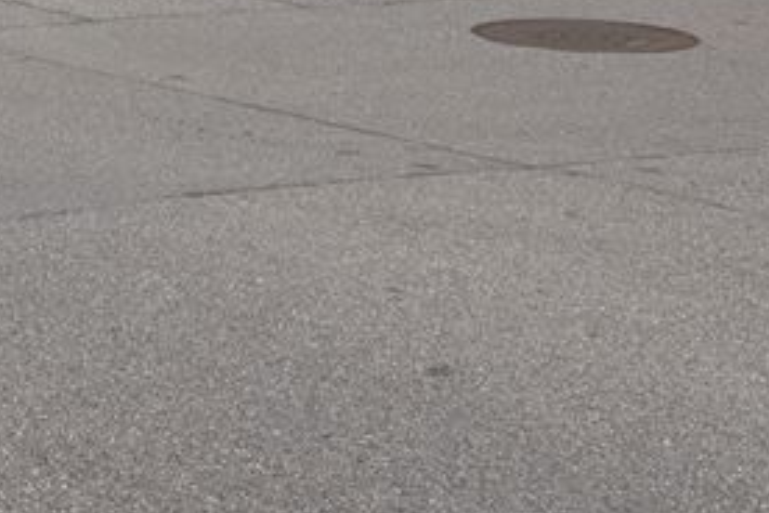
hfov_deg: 11.5
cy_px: -990
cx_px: -265
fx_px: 3717
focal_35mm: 174
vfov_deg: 7.1
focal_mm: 24
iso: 100
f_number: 7.1
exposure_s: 1/100
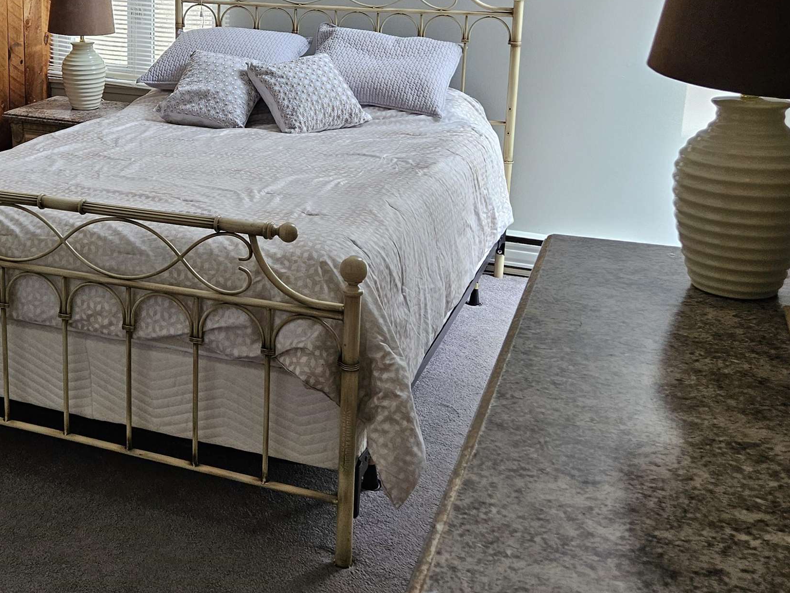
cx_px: 229
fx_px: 981
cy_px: 156
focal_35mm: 43
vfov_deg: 33.0
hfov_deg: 42.9
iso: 200
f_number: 1.8
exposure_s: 1/120
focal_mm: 5.4
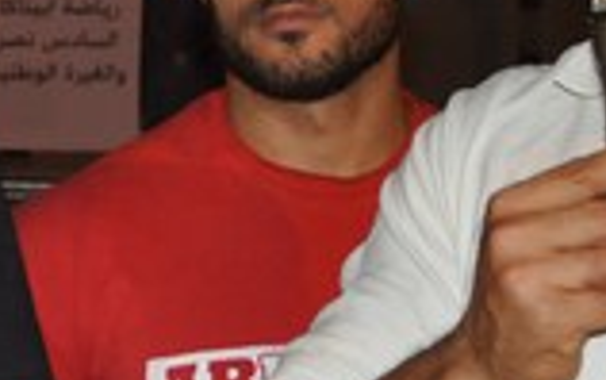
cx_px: 196
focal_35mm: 192
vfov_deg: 6.8
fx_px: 3174
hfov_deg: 10.9
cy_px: 83
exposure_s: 1/60
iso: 800
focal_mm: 31
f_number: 4.2
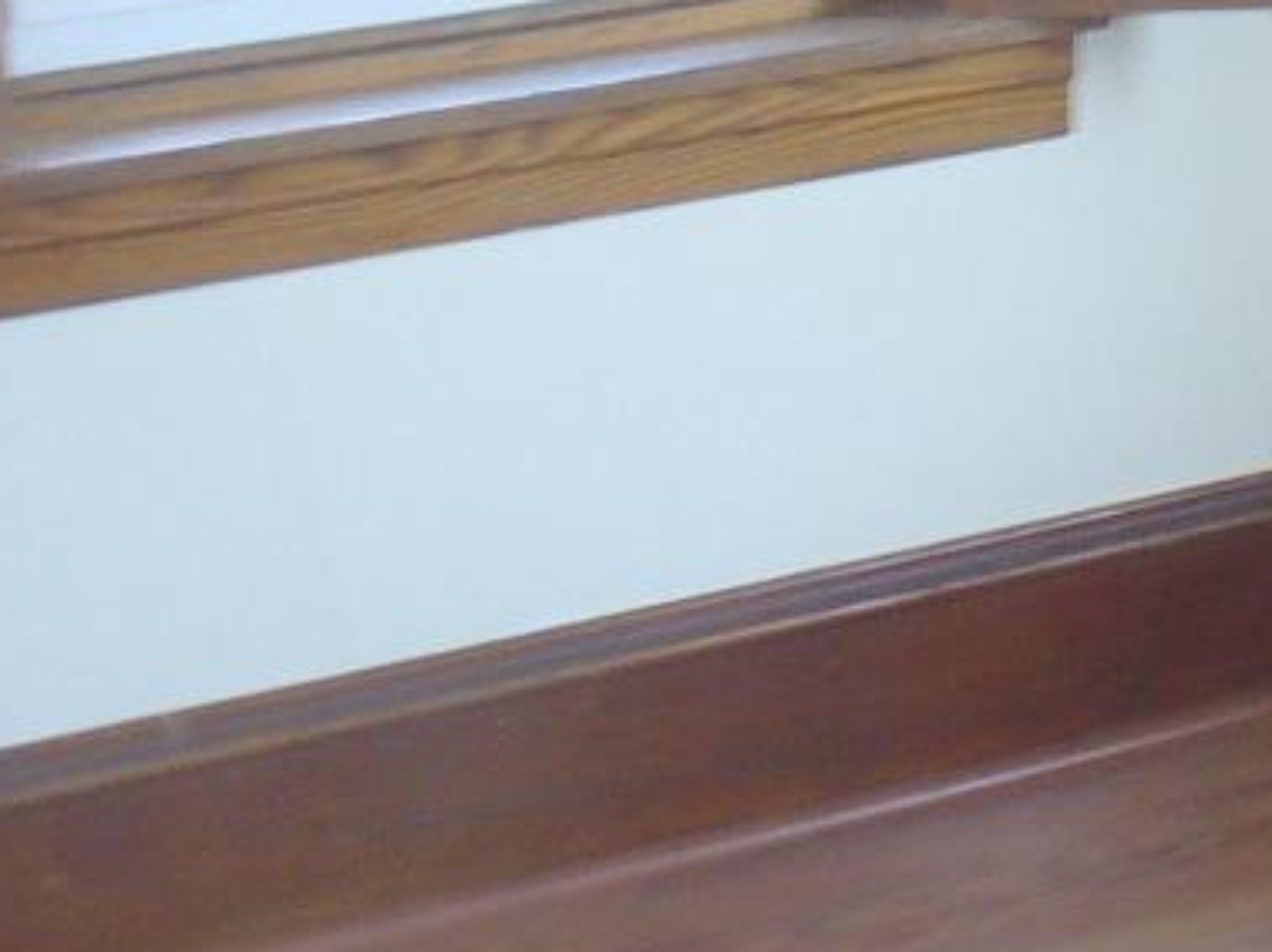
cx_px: 2006
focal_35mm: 141
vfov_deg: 10.2
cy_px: -373
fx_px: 5178
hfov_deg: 13.1
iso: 100
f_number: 2.8
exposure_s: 1/13
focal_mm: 6.1
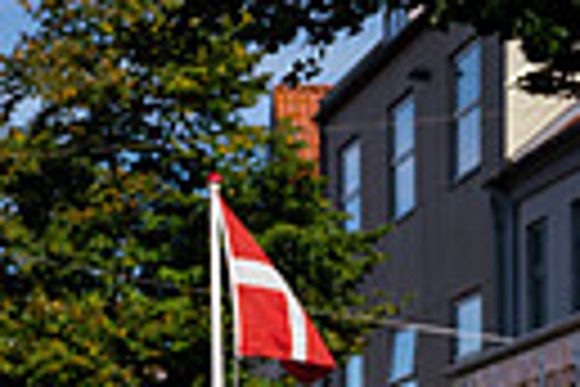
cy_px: 790
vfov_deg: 7.3
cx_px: -40
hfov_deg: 11.3
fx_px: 2900
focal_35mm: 180
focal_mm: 40
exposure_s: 1/3200
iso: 125
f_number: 3.5
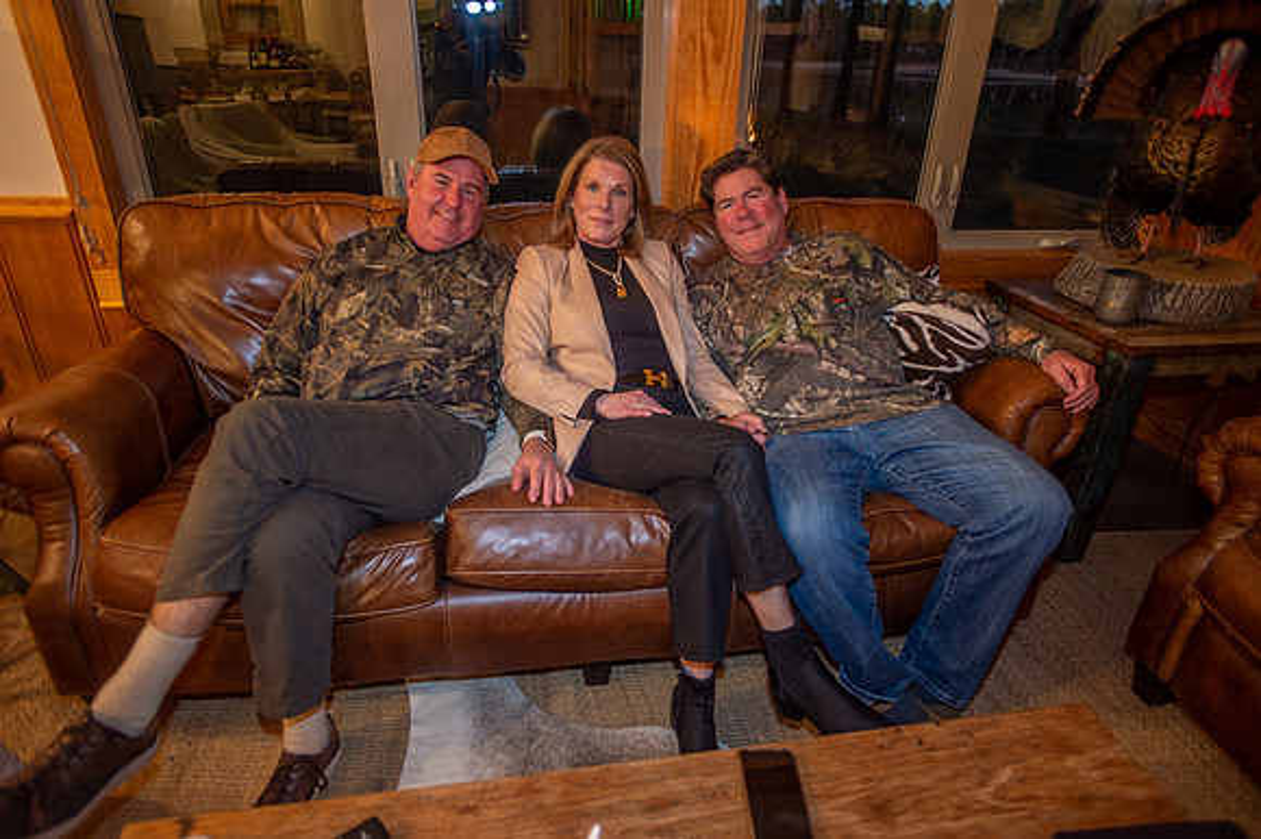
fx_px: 770
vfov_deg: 57.2
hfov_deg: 78.6
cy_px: 420
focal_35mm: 22
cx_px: 630
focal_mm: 22
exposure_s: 1/30
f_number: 2.8
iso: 1000
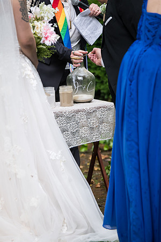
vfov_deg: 10.3
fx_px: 1342
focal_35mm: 200
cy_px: 121
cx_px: 80
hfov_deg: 6.9
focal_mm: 200
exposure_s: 1/400
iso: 500
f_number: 4
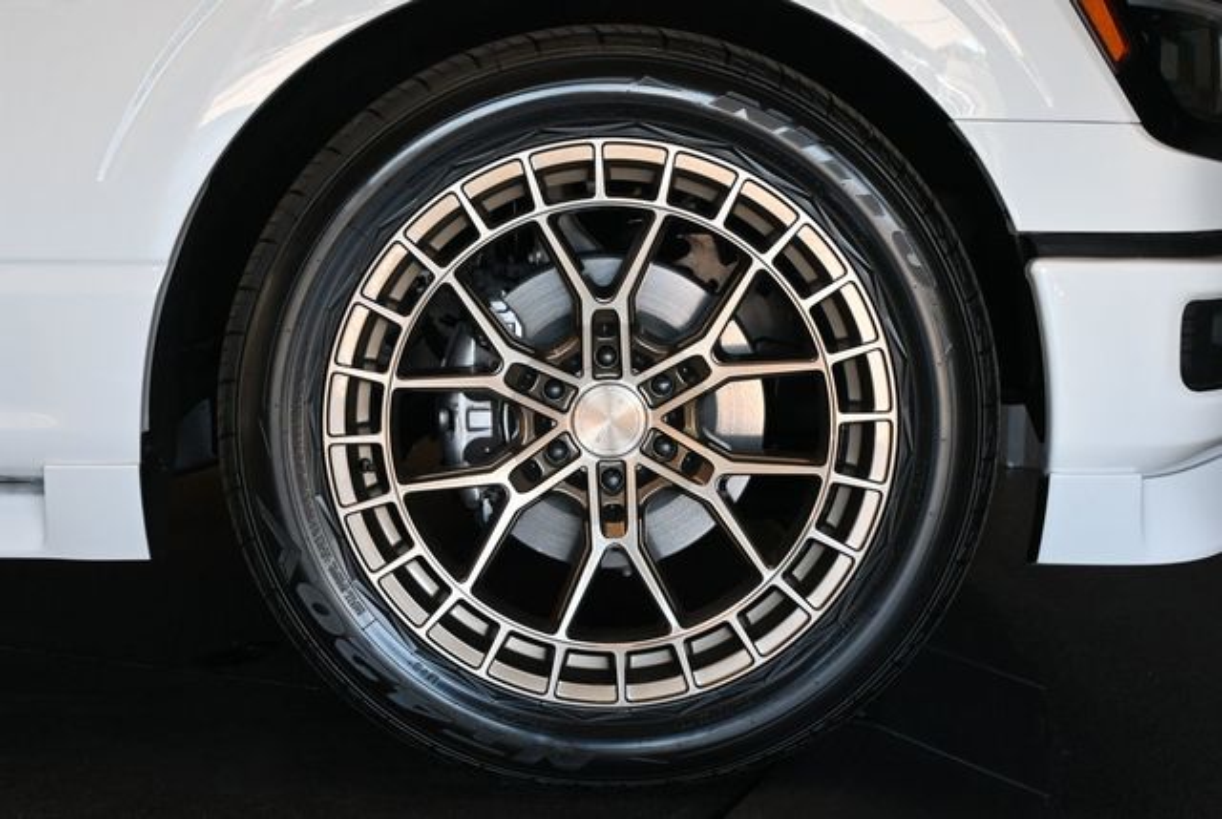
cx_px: 611
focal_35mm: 46
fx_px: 1555
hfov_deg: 42.9
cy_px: 410
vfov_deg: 29.5
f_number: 4.8
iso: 1250
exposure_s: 1/125
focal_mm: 30.5
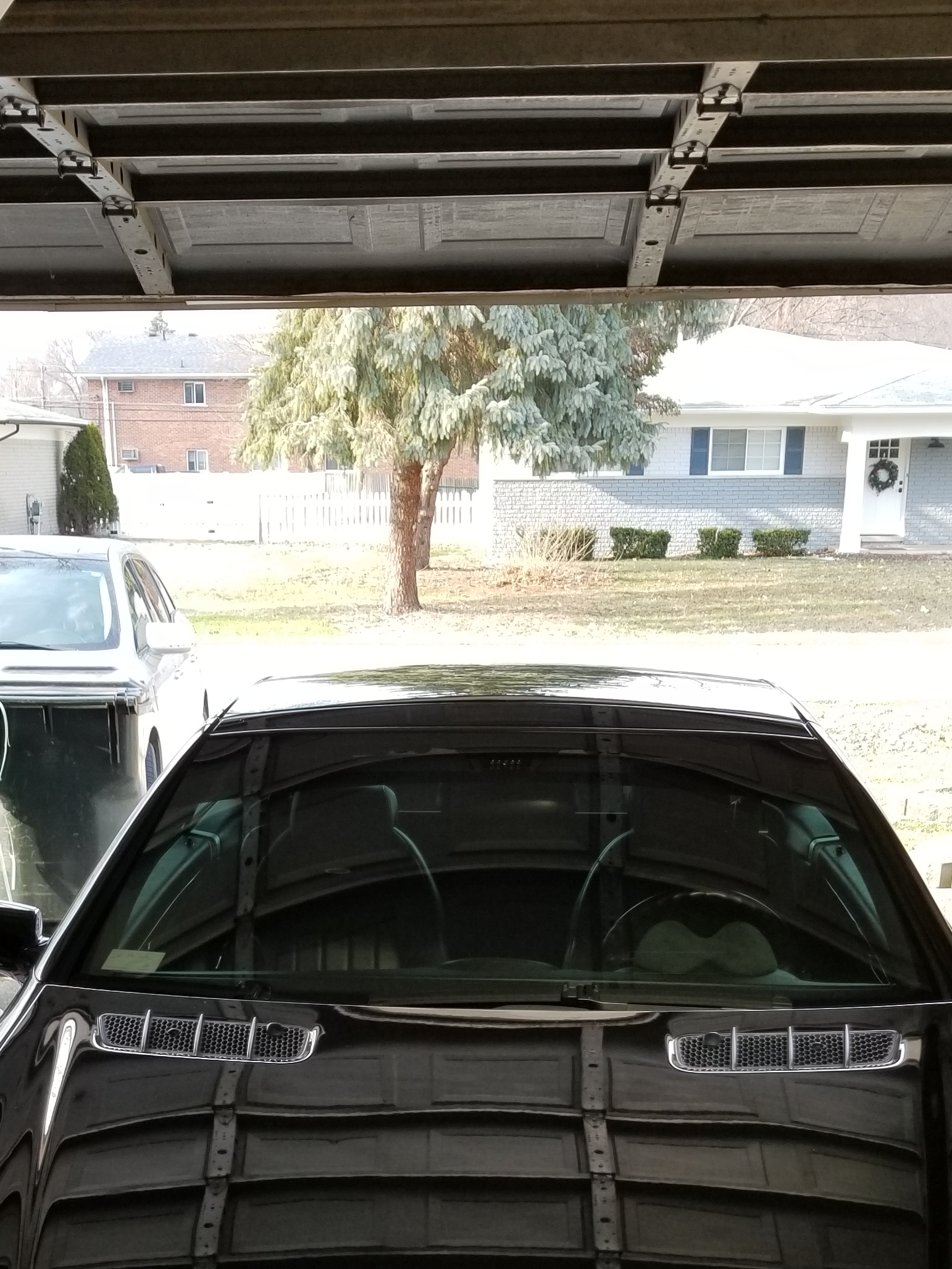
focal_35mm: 51
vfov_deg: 34.6
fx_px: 1870
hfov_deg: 28.5
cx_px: 421
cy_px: 1219
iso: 50
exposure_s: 1/135
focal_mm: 4.25
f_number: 1.7
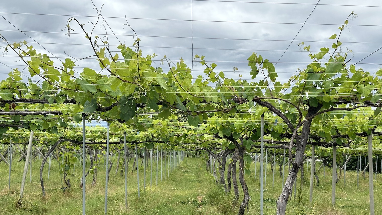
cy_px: 149
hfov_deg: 37.8
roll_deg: -0.5
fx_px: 557
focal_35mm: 55
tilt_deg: -1.2
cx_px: 185
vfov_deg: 21.7
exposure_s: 1/2114
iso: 64
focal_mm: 6.86
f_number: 1.78
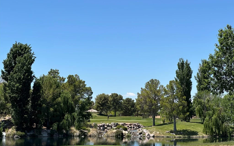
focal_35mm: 82
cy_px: 76
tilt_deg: +4.3
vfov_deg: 15.9
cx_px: 117
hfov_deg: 25.2
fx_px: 523
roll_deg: +0.2
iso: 32
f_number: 2.8
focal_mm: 9
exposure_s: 1/874
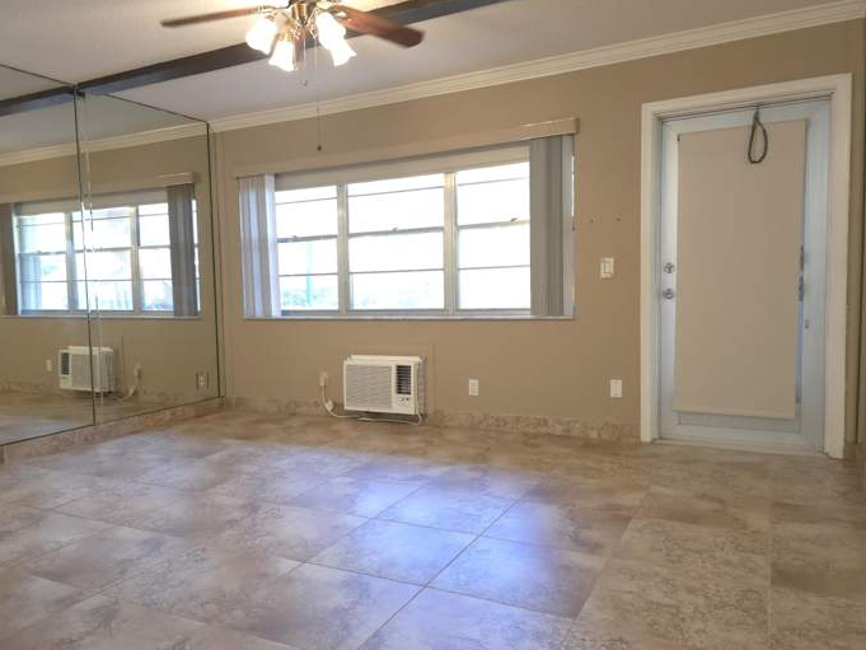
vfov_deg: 51.4
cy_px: 329
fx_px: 676
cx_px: 388
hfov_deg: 65.1
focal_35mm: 27
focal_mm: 6.3
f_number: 1.7
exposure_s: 1/125
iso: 800
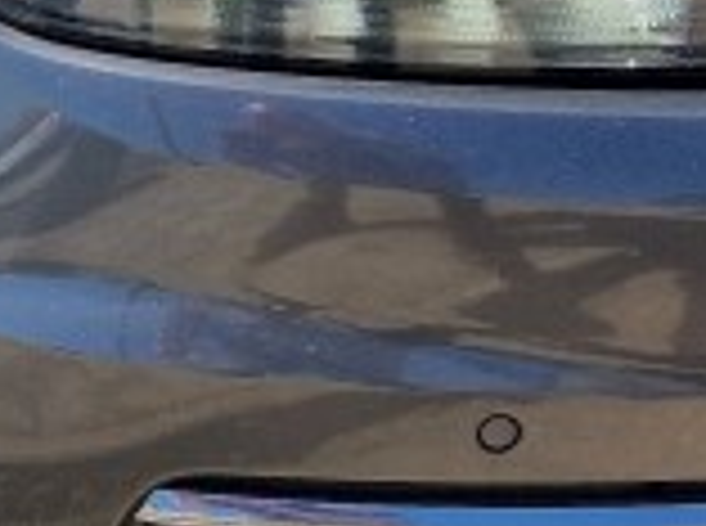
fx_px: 1730
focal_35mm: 85
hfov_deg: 21.5
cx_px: -130
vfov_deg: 17.1
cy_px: 76
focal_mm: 2.2
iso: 50
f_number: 2.2
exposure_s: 1/1440
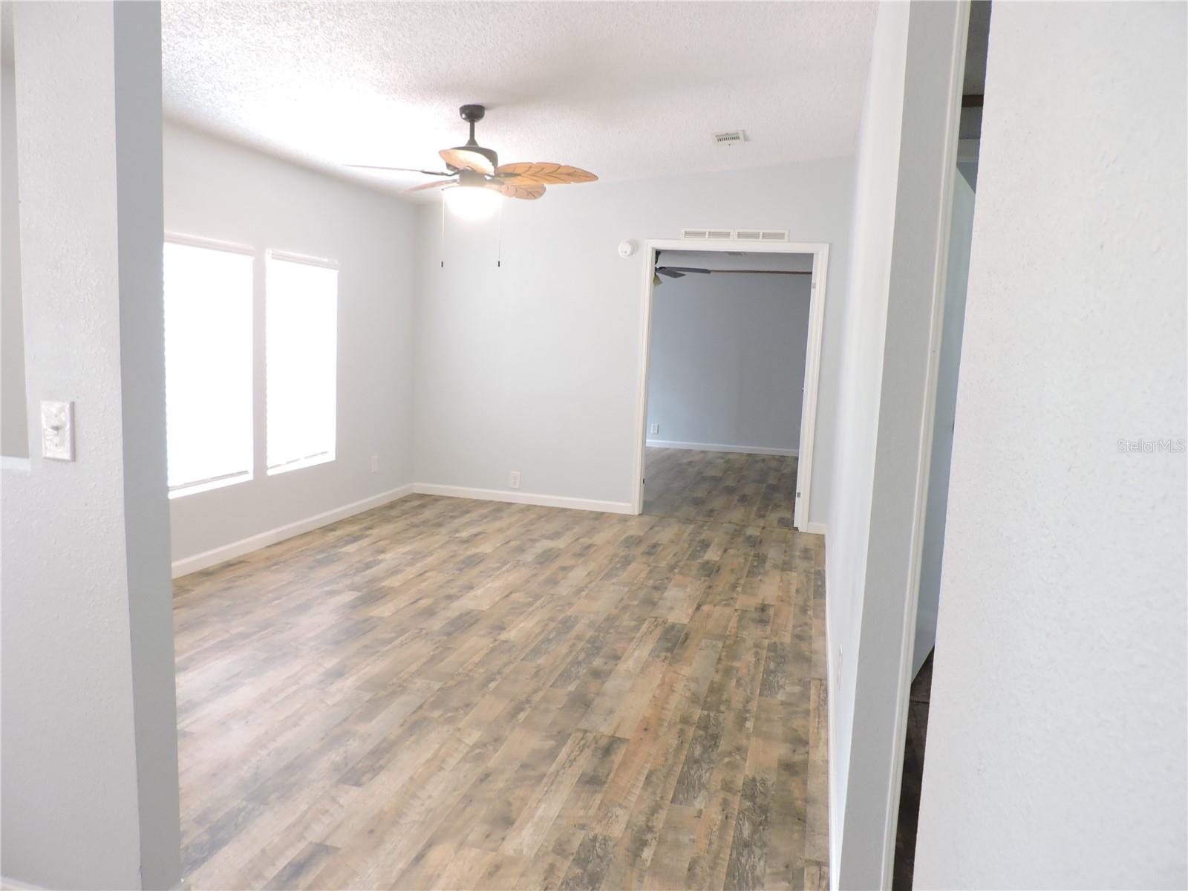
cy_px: 446
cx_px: 594
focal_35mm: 24
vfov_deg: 56.8
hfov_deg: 71.6
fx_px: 824
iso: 400
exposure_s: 1/20
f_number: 3
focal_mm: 4.3
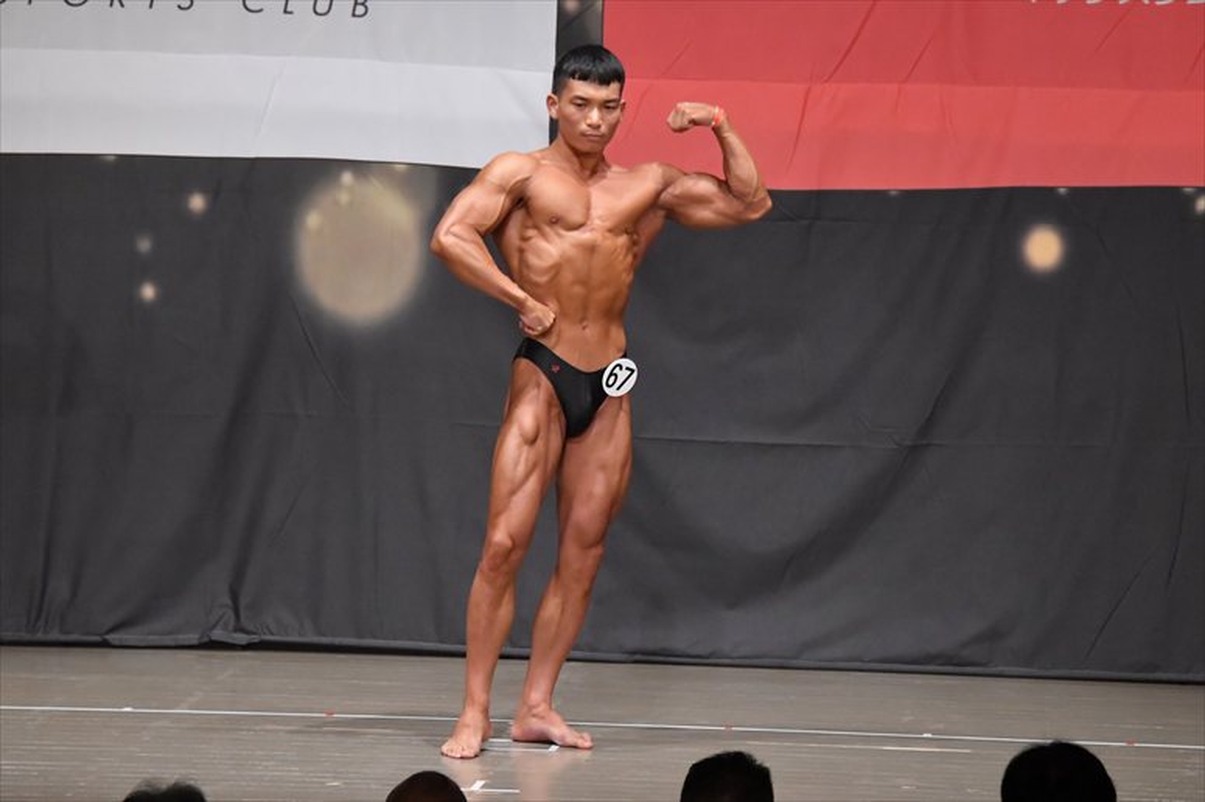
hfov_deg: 9.5
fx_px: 7260
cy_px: 401
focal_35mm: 217
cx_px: 602
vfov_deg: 6.3
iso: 6400
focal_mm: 145
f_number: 5.6
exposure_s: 1/400
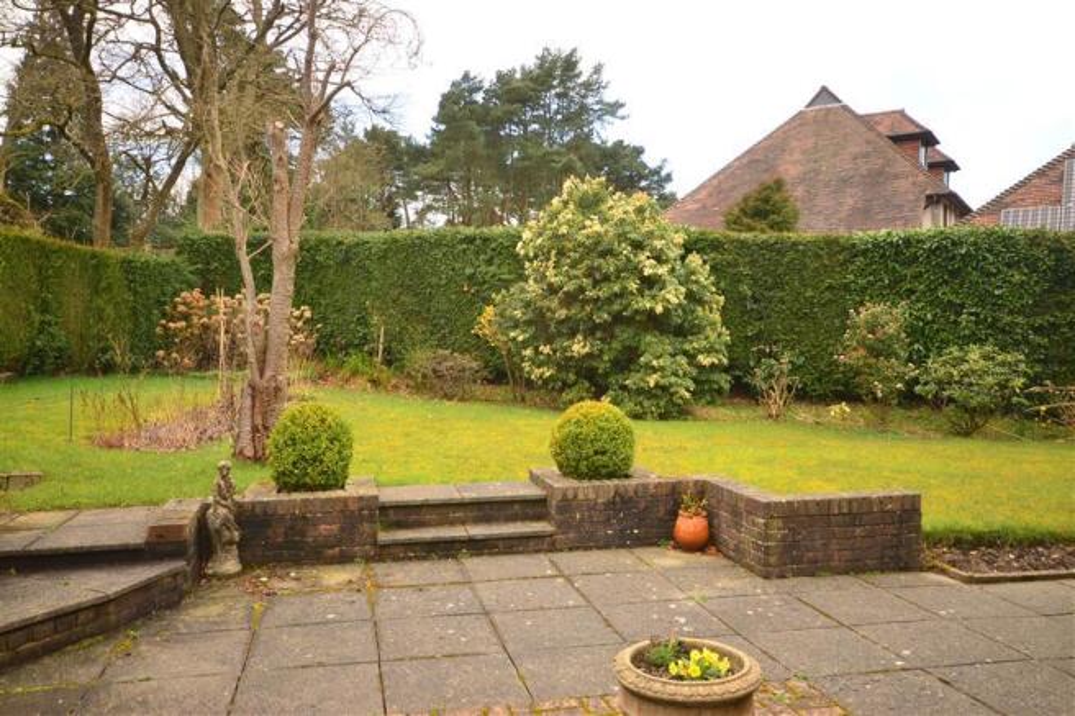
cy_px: 358
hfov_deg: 61.9
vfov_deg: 43.6
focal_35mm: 30
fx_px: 896
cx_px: 538
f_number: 7.1
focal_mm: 20
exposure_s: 1/160
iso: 400
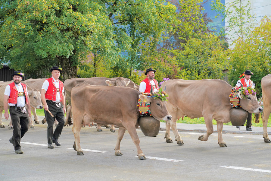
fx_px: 640
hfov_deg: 23.9
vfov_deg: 16.1
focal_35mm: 85
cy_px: 90
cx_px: 136
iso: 800
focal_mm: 85
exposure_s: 1/1250
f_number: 5
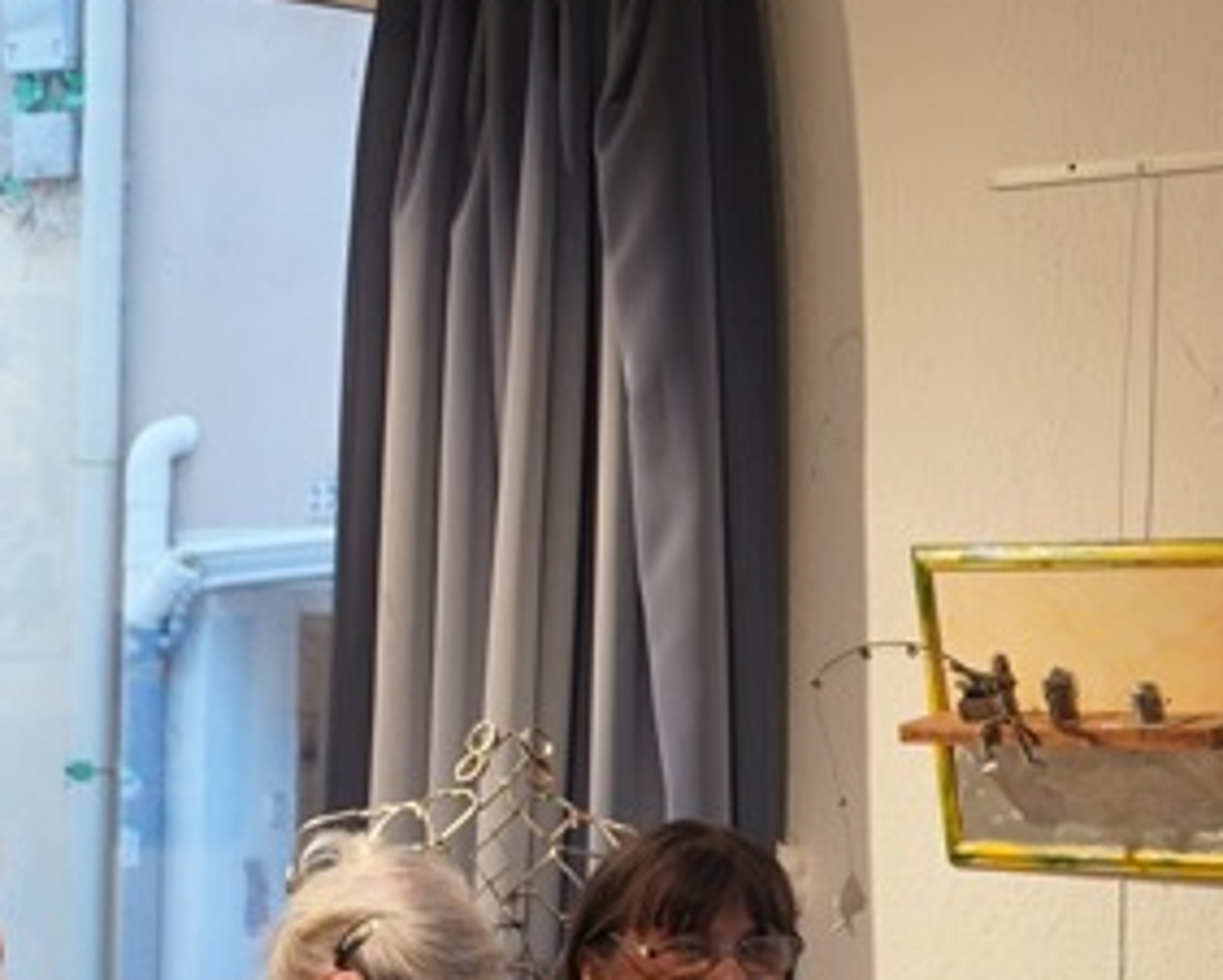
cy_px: 952
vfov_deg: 10.2
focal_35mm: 150
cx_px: -1396
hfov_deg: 11.3
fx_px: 5443
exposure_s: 1/160
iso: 640
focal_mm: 35.3
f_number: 4
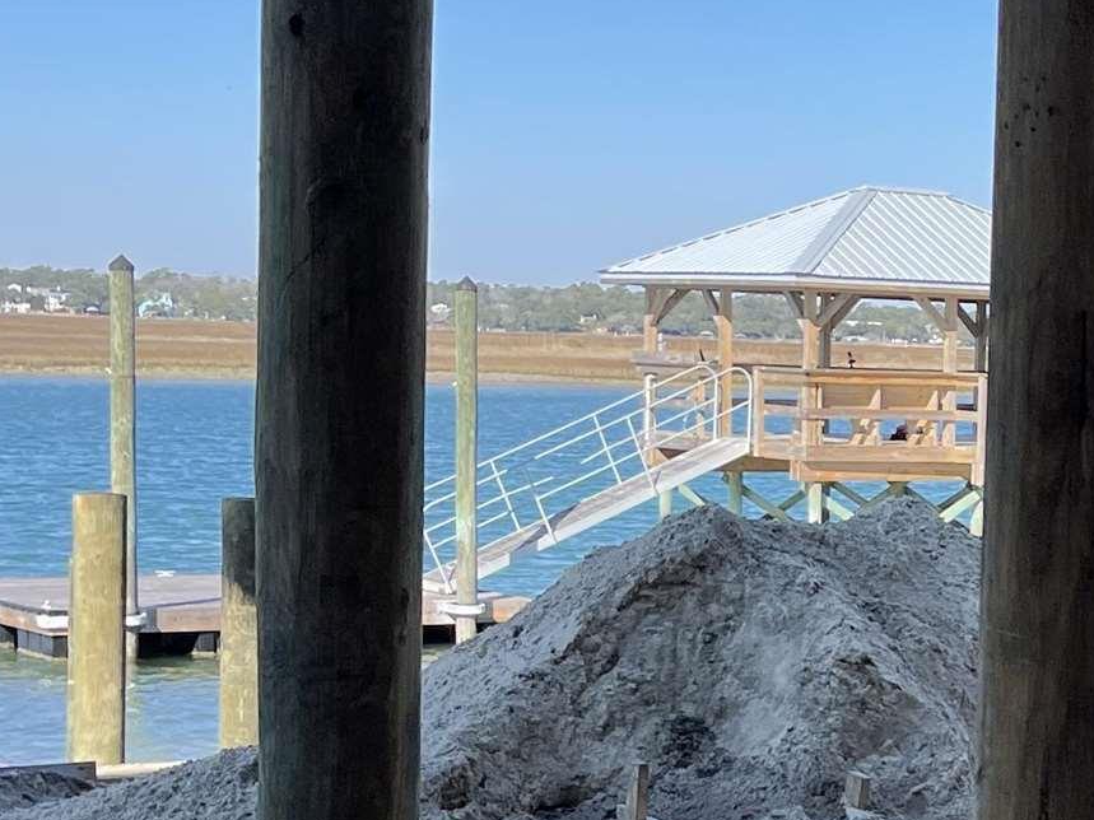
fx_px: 2939
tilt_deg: -9.9
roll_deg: -3.1
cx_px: 1355
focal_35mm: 93
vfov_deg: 15.8
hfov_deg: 19.7
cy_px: 583
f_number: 1.6
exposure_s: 1/2288
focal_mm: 5.1
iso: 32
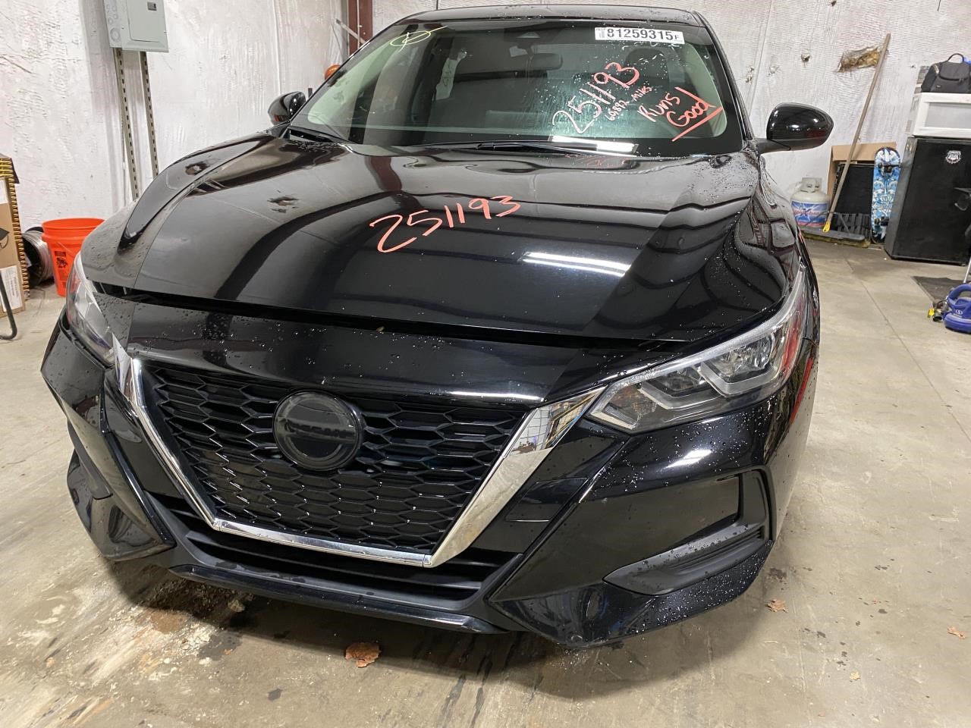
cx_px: 486
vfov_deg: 53.1
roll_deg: -1.9
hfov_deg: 67.3
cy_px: 364
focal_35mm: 26
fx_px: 729
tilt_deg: -20.4
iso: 400
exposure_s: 1/40
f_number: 1.8
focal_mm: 4.25
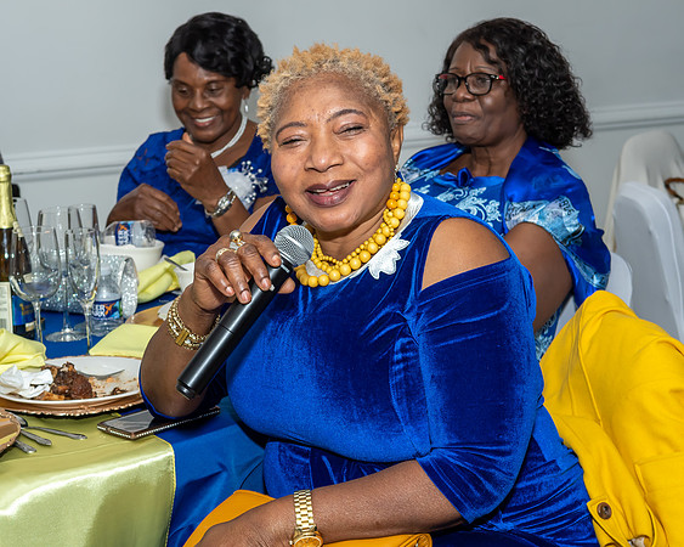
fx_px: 1504
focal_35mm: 74
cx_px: 331
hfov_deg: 25.6
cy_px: 274
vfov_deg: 20.6
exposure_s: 1/250
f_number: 6.3
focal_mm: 44
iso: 500
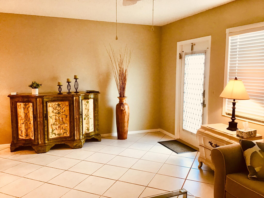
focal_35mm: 31
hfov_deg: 58.4
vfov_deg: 45.4
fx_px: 236
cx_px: 132
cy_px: 99
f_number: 2.4
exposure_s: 1/30
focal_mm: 3.3
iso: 80
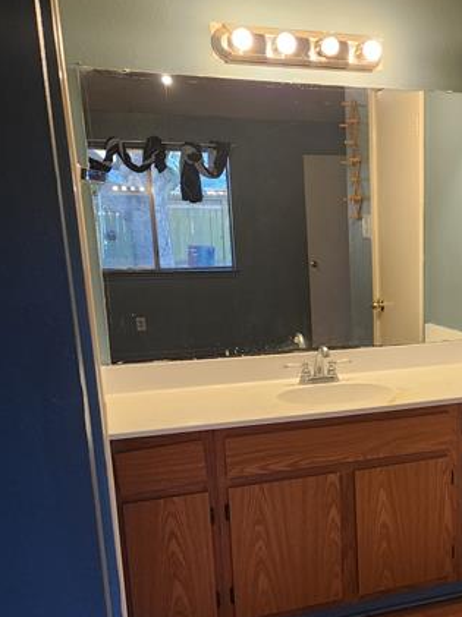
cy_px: 406
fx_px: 749
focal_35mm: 42
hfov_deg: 32.5
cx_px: 419
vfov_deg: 44.2
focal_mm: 6.4
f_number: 1.8
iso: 125
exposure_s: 1/120
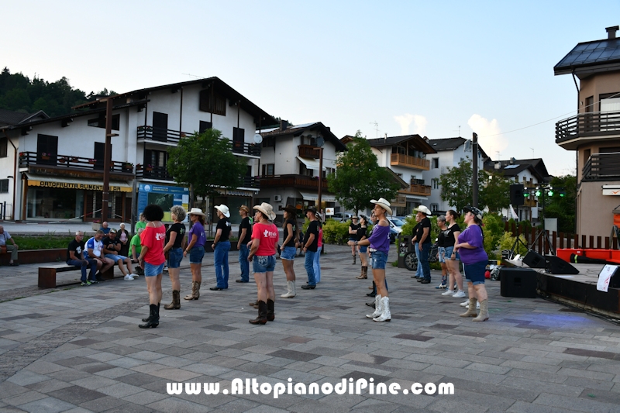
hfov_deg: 57.2
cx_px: 310
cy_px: 206
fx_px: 568
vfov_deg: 40.0
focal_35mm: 33
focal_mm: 22
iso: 360
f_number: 5.6
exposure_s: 1/250
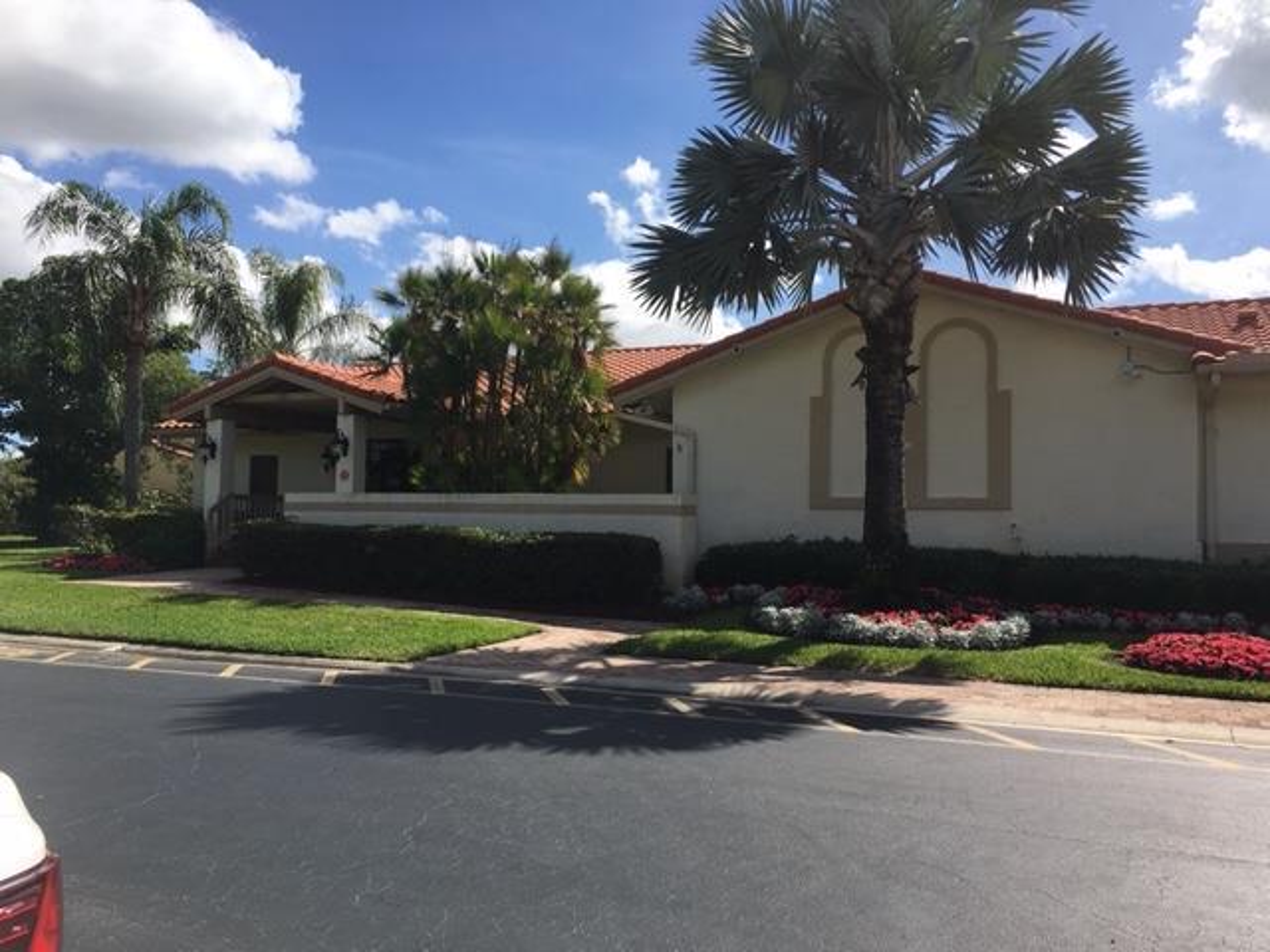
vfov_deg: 48.2
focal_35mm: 29
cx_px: 635
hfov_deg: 61.7
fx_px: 1064
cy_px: 476
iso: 25
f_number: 2.2
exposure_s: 1/1832
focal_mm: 4.15
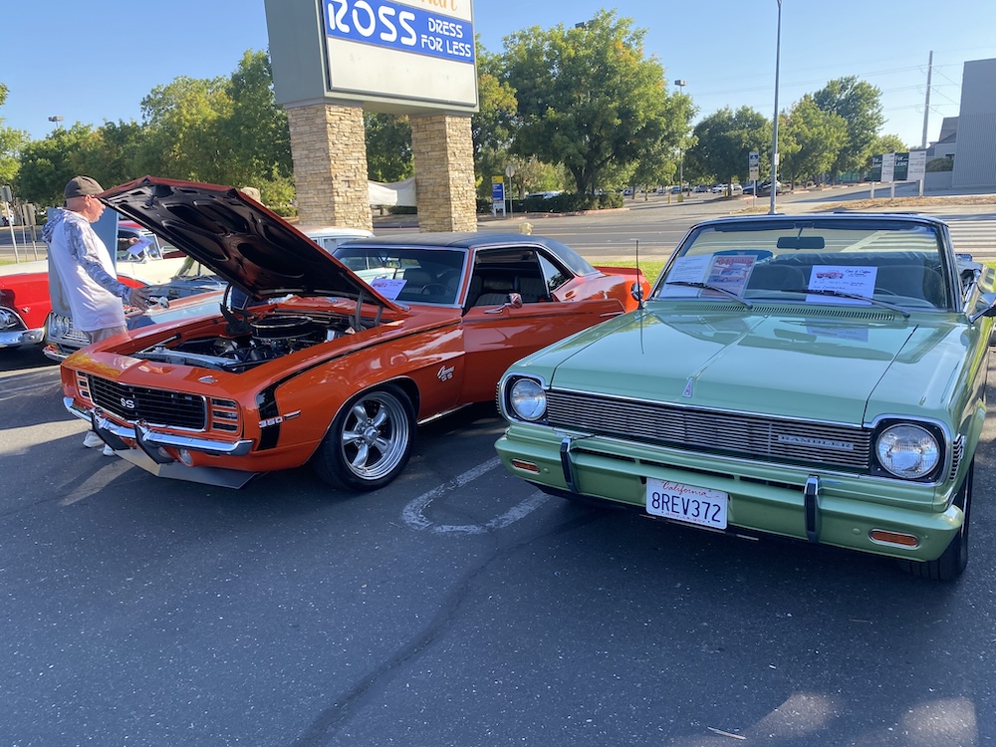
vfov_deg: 53.1
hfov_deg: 67.3
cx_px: 498
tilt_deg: -11.6
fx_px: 748
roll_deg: +2.5
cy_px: 374
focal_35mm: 26
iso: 32
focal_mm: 4.25
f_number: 1.8
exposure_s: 1/573
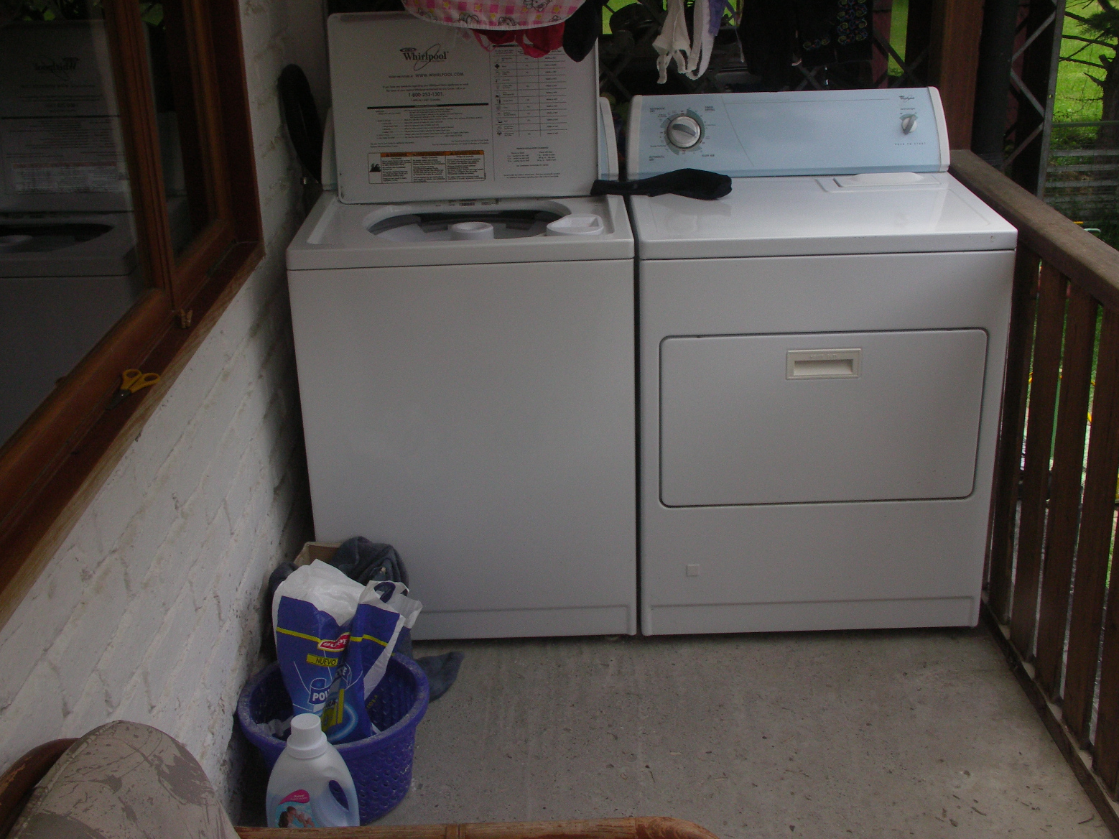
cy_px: 414
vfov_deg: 37.7
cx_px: 557
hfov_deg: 49.0
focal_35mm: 38
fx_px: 1228
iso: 200
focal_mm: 9.7
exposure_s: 1/320
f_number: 7.1
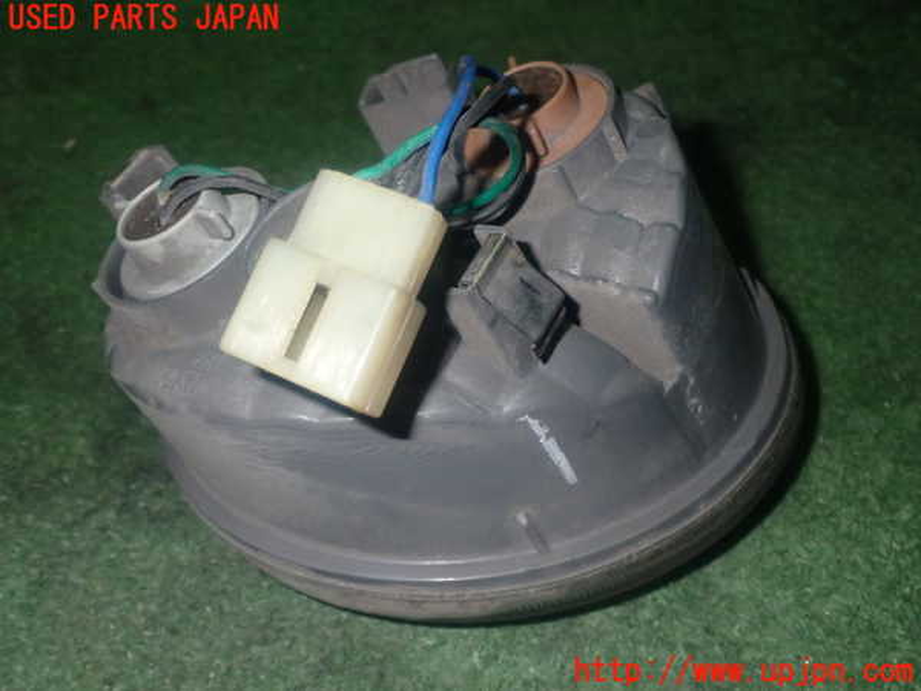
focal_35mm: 41
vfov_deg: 35.1
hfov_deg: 45.8
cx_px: 460
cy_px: 346
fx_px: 1091
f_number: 8
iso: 500
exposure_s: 1/40
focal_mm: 7.31
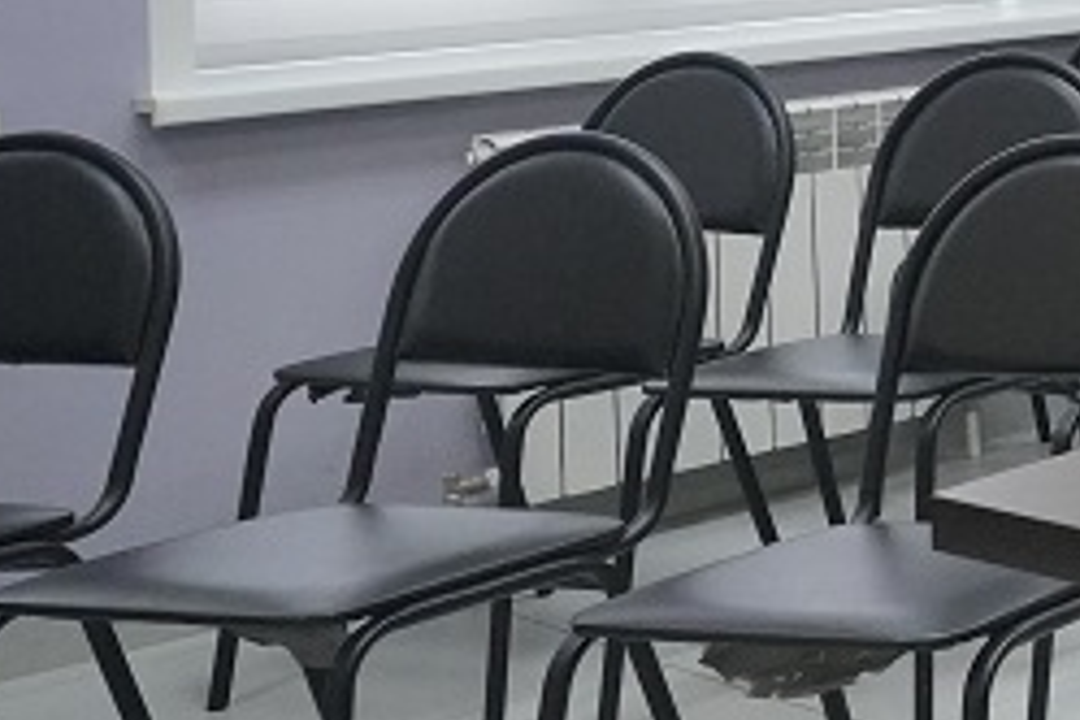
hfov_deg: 16.1
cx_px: 2399
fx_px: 2460
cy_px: -217
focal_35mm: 82
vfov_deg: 15.8
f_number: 5.6
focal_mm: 17
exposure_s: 1/250
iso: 4000
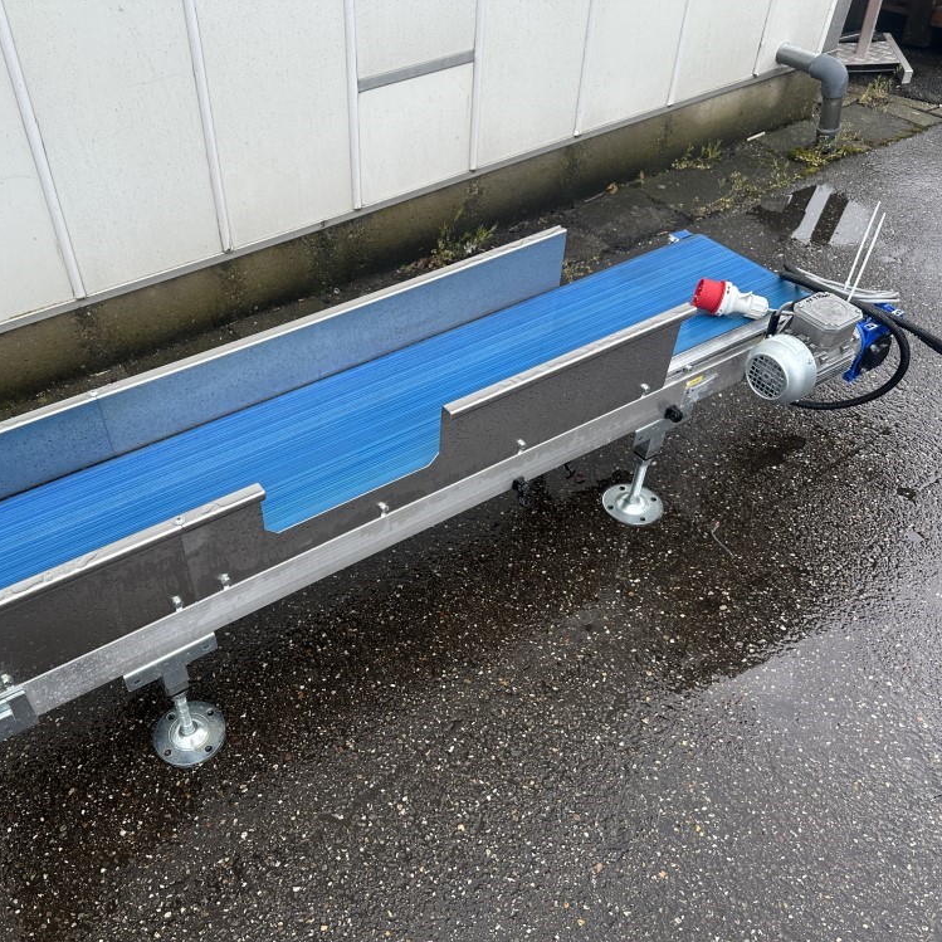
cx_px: 358
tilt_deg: -42.9
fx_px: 893
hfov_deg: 55.0
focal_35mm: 29
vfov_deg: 55.6
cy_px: 480
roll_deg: +2.1
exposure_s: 1/121
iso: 80
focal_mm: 6.86
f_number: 1.78
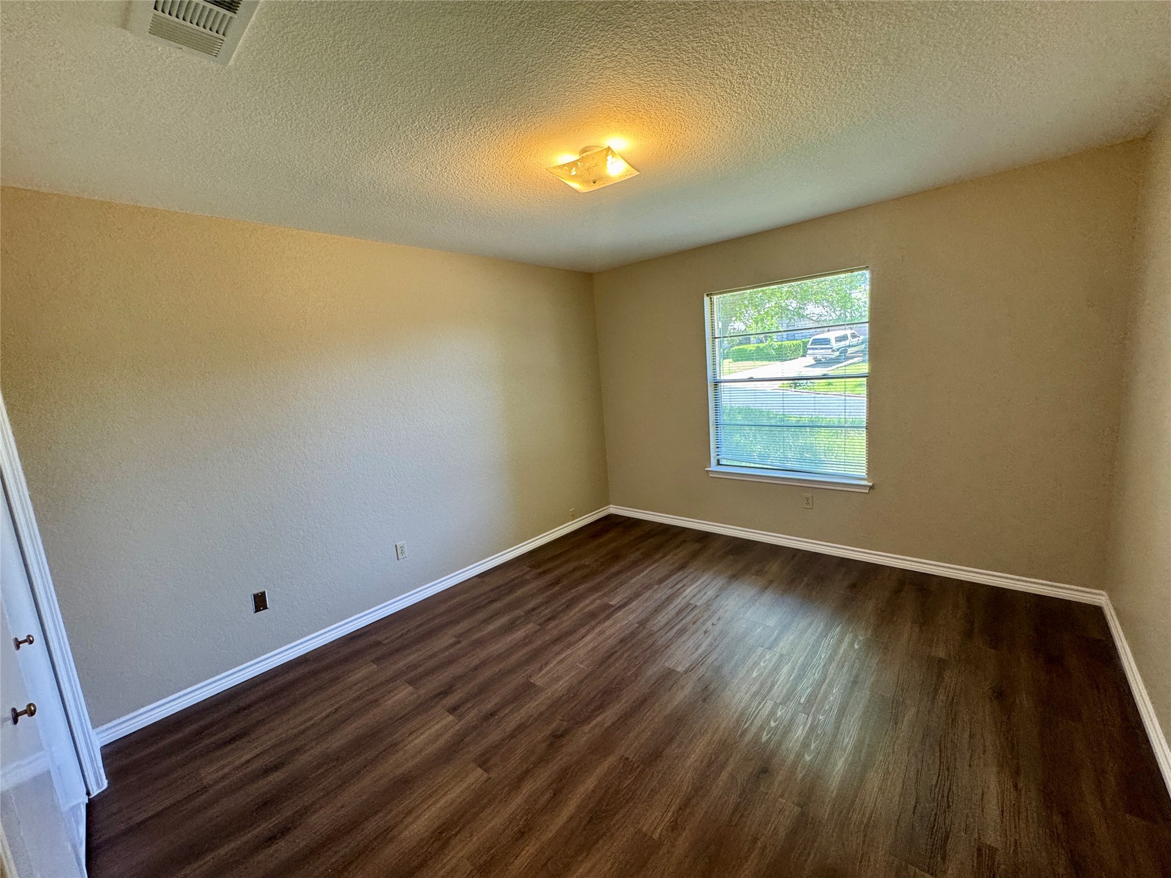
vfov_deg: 85.7
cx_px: 586
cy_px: 439
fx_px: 474
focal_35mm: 14
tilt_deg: -8.8
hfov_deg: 102.1
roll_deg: +5.0
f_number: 2.2
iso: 200
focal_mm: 2.22
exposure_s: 1/120
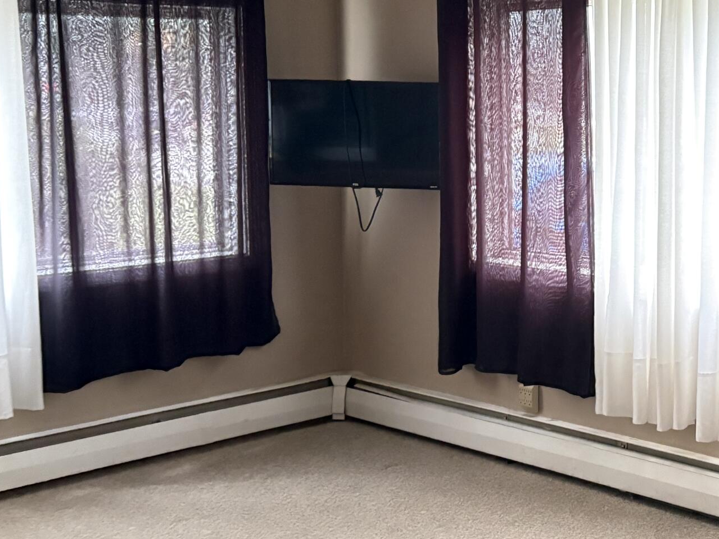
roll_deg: +0.1
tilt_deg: -5.5
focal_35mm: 61
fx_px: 1267
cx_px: 685
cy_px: 192
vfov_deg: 23.9
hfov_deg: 29.9
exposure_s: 1/30
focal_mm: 5.96
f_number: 1.6
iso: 800
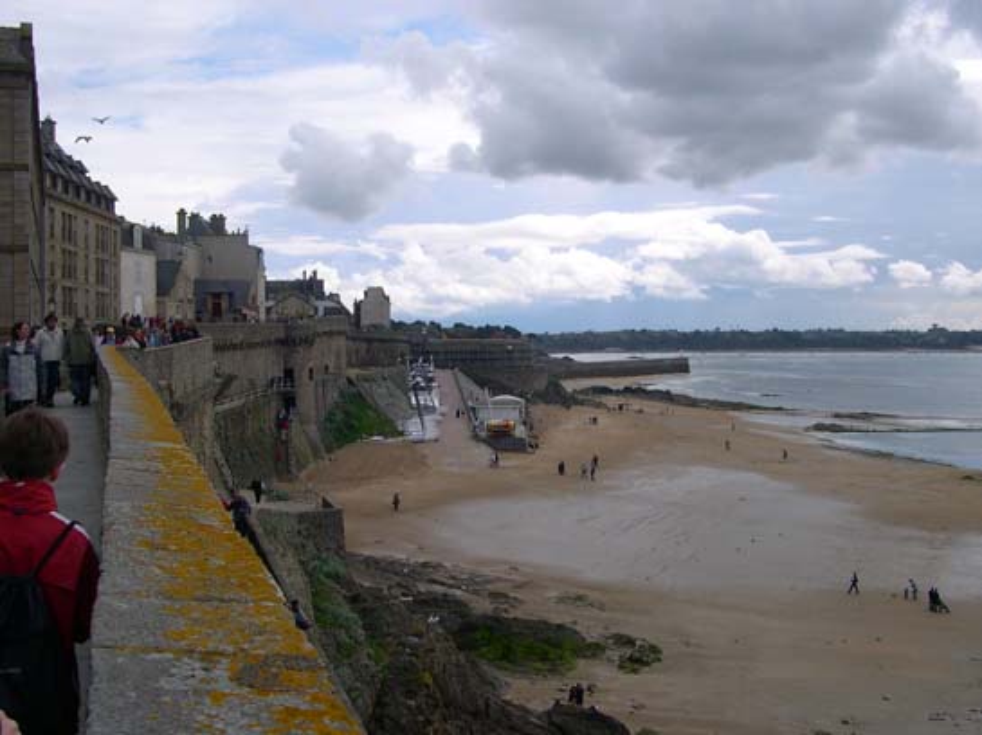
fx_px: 1077
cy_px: 368
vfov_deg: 37.7
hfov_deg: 49.0
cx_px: 491
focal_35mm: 38
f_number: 7.6
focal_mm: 8
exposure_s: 1/236
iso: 100
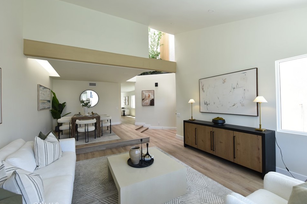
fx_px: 128
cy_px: 101
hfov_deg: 100.4
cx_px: 152
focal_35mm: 15
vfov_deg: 77.3
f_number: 5.6
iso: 640
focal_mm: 14
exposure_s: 1/125
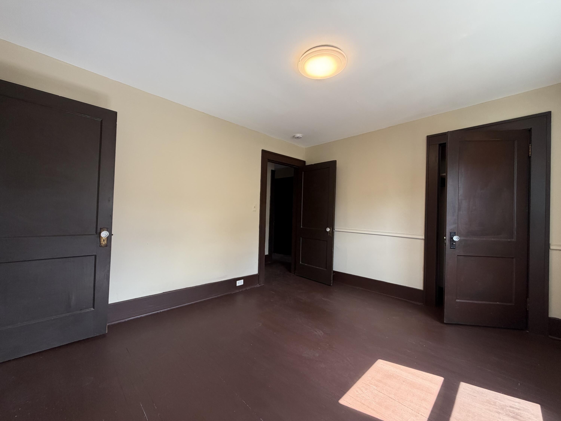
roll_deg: -0.9
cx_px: 280
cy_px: 210
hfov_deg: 102.1
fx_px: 227
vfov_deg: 85.7
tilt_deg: +0.1
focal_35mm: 14
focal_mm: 2.22
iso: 200
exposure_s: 1/121
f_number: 2.2
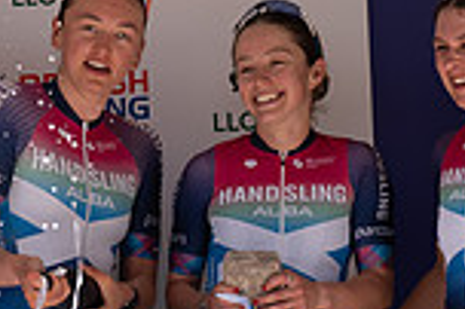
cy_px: 90
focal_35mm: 294
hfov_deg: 7.0
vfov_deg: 4.7
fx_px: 3793
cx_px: 21
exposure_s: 1/1000
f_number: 4
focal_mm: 77
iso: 400
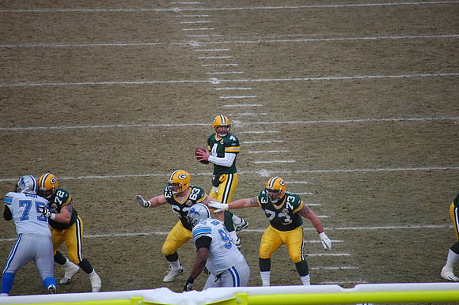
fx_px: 3823
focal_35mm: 300
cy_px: 152
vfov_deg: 4.6
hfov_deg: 6.9
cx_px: 230
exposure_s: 1/1250
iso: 800
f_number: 5.6
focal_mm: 200
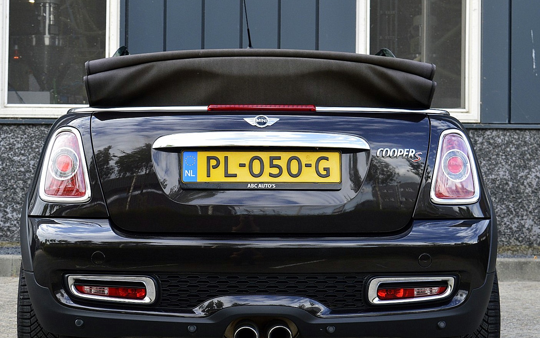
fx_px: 1089
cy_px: 199
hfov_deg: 27.8
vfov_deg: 17.6
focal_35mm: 74
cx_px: 244
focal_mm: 42
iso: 400
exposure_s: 1/160
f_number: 9
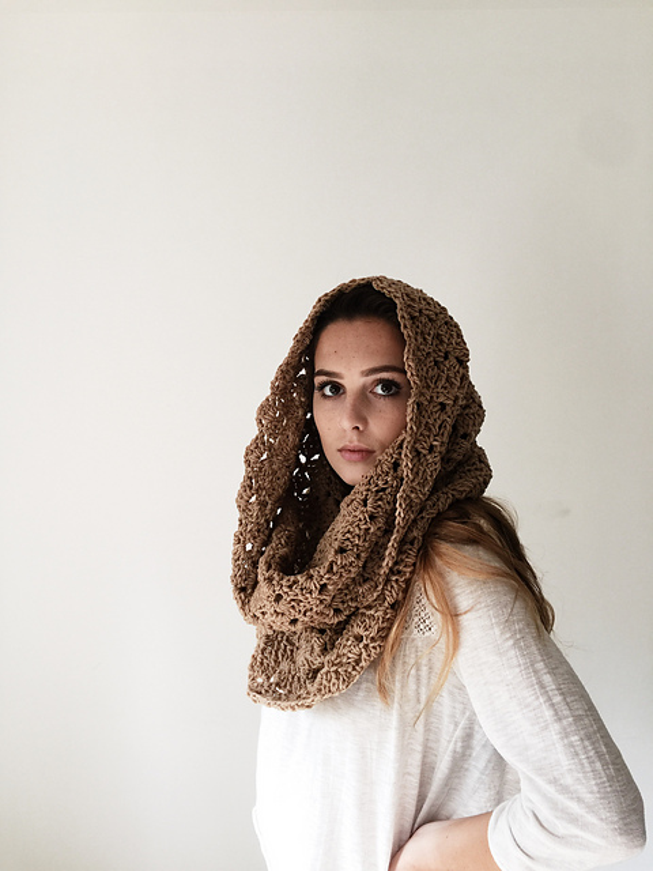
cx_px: 326
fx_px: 729
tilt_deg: -4.8
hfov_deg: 48.2
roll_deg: +0.3
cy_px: 436
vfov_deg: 61.7
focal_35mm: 29
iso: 50
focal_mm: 4.15
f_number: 2.2
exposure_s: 1/30
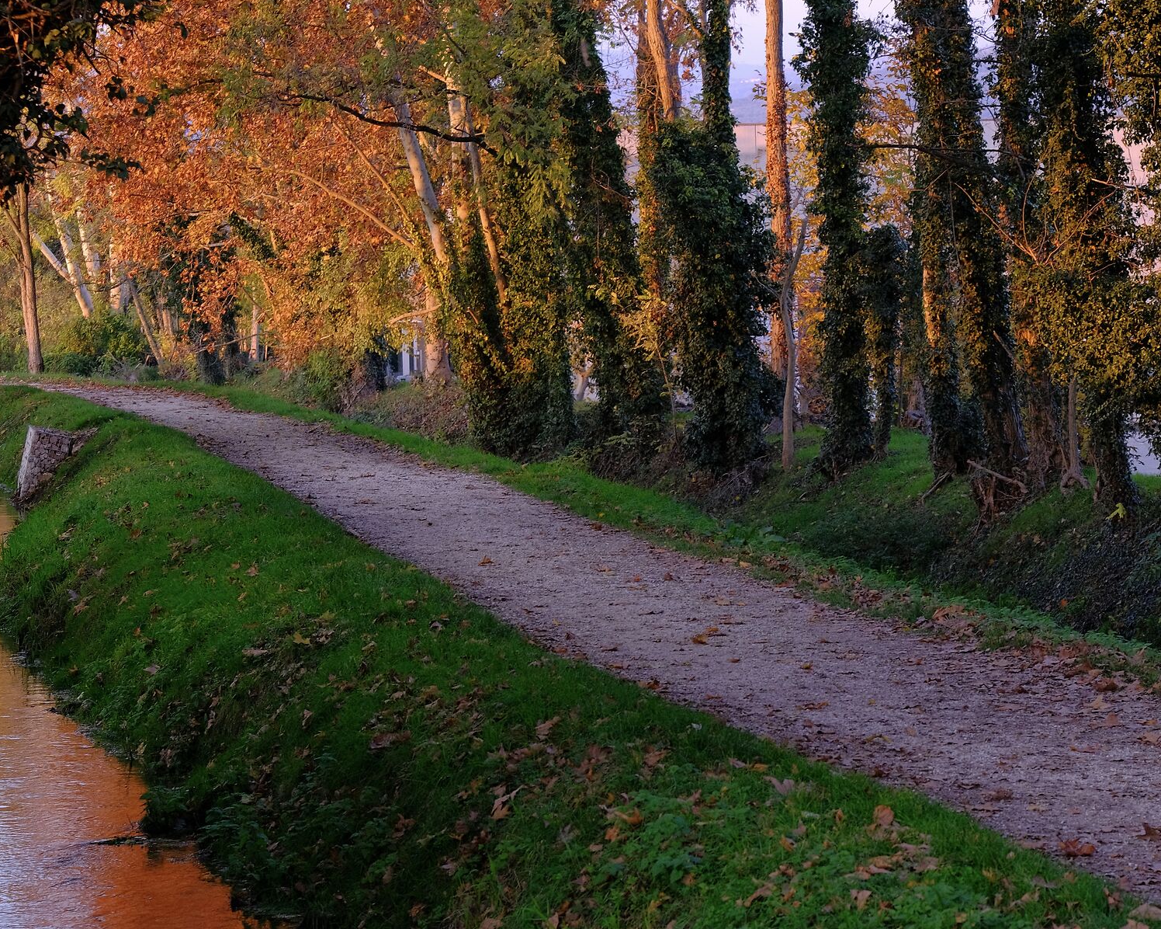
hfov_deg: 15.4
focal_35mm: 125
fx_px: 4294
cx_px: 702
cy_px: 432
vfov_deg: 12.3
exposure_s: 1/125
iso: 640
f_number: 5
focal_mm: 55
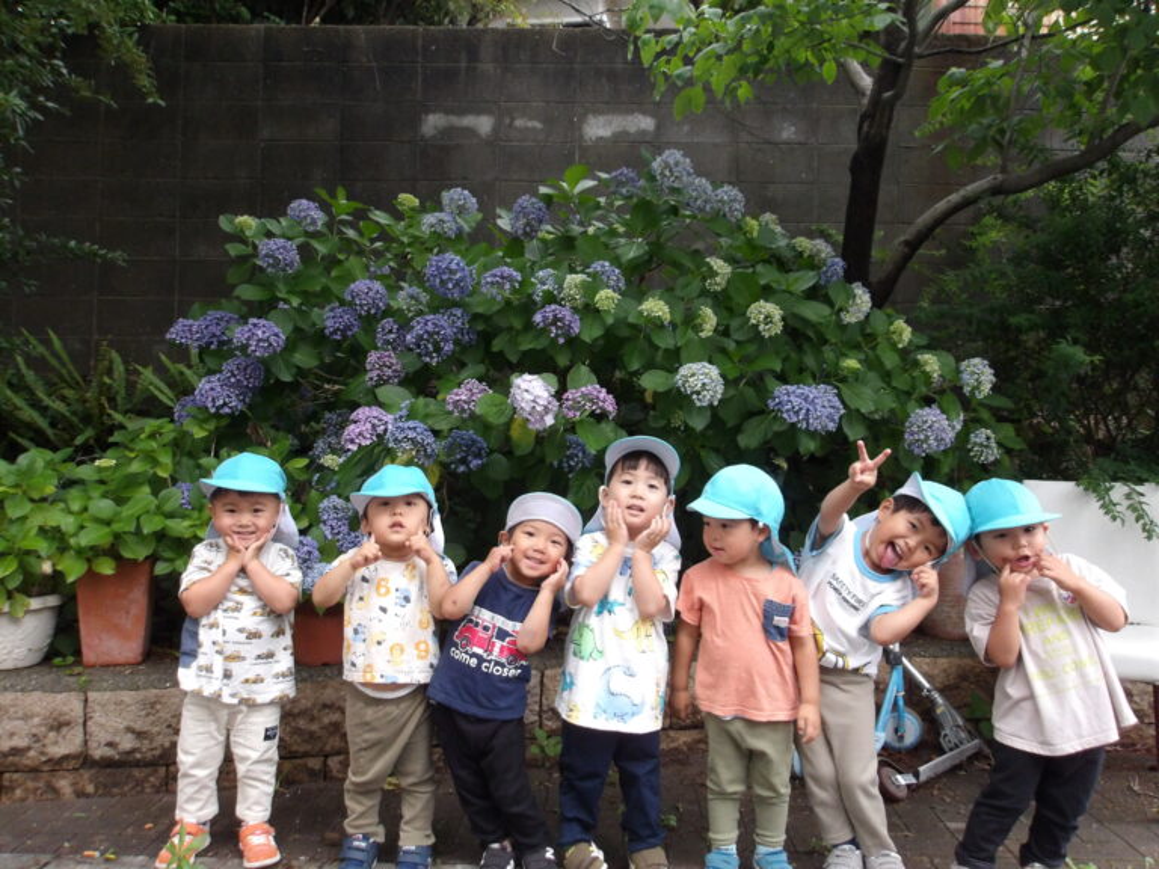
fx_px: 904
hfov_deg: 65.3
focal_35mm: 27
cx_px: 580
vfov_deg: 51.4
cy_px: 434
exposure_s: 1/60
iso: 516
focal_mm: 4.9
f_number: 10.4
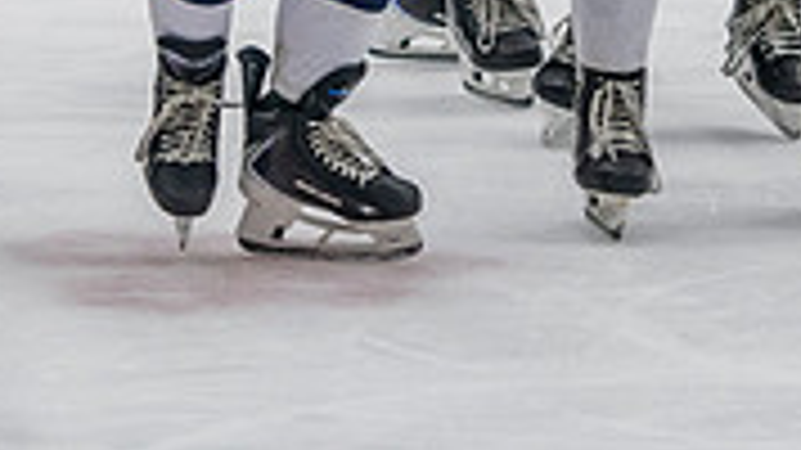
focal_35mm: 396
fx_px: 8408
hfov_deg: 5.5
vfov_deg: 3.0
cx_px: 374
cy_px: -442
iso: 2000
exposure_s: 1/640
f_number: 3.2
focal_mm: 110
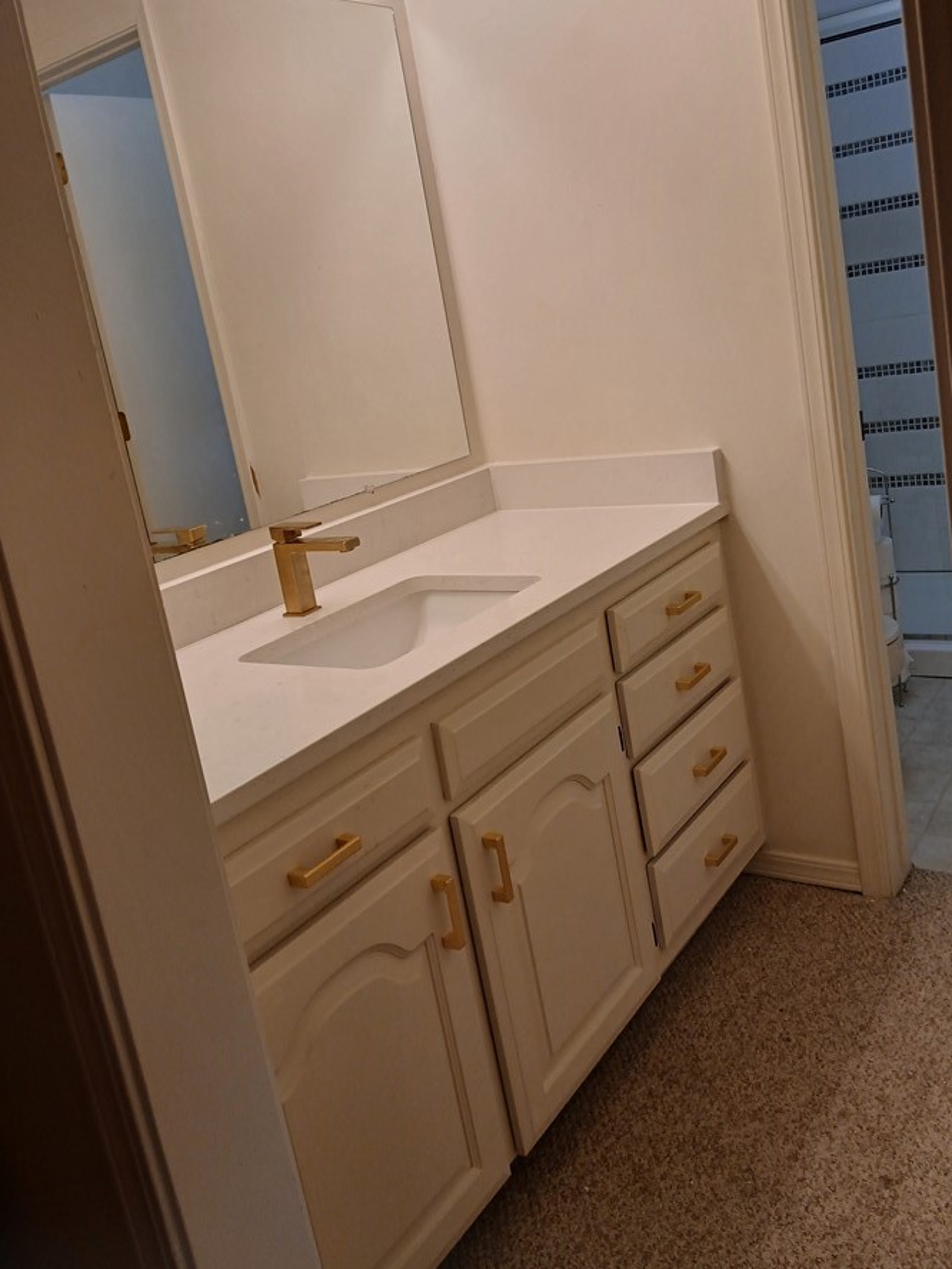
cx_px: 483
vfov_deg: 59.7
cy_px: 548
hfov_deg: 46.8
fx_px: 1099
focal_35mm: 30
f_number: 1.8
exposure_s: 1/60
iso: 64
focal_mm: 3.98
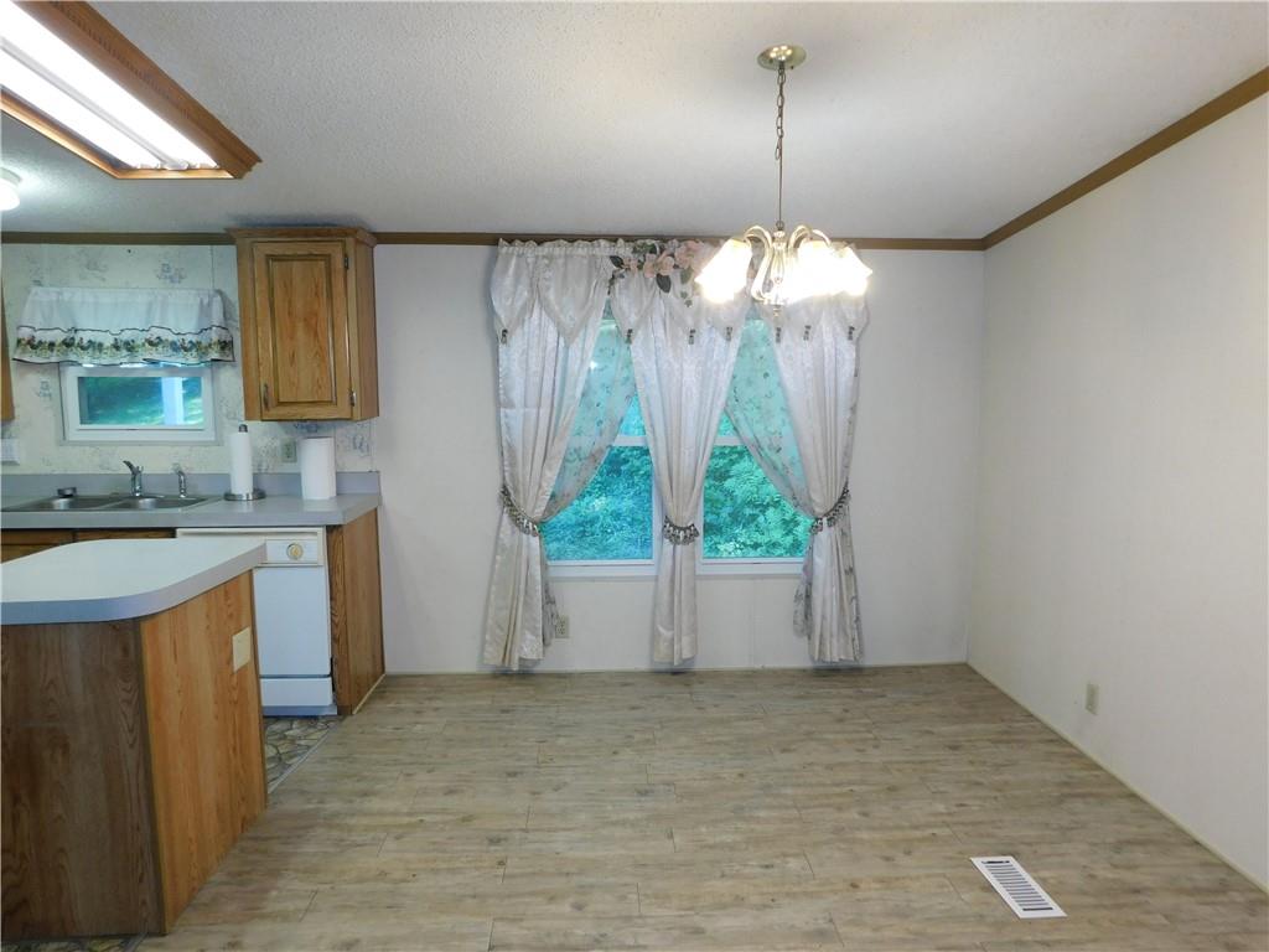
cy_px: 476
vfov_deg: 58.9
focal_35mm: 23
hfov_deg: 73.9
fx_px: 843
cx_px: 634
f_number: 3
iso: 125
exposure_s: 1/30
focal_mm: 4
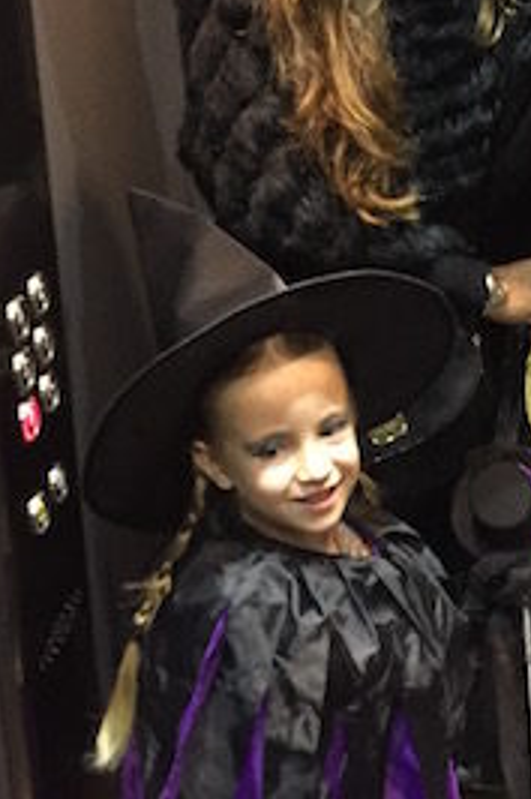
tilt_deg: -21.0
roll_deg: -1.3
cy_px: 309
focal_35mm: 68
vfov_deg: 29.6
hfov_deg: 19.6
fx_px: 1506
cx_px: 495
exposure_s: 1/17
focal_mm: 4.15
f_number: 2.2
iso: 400
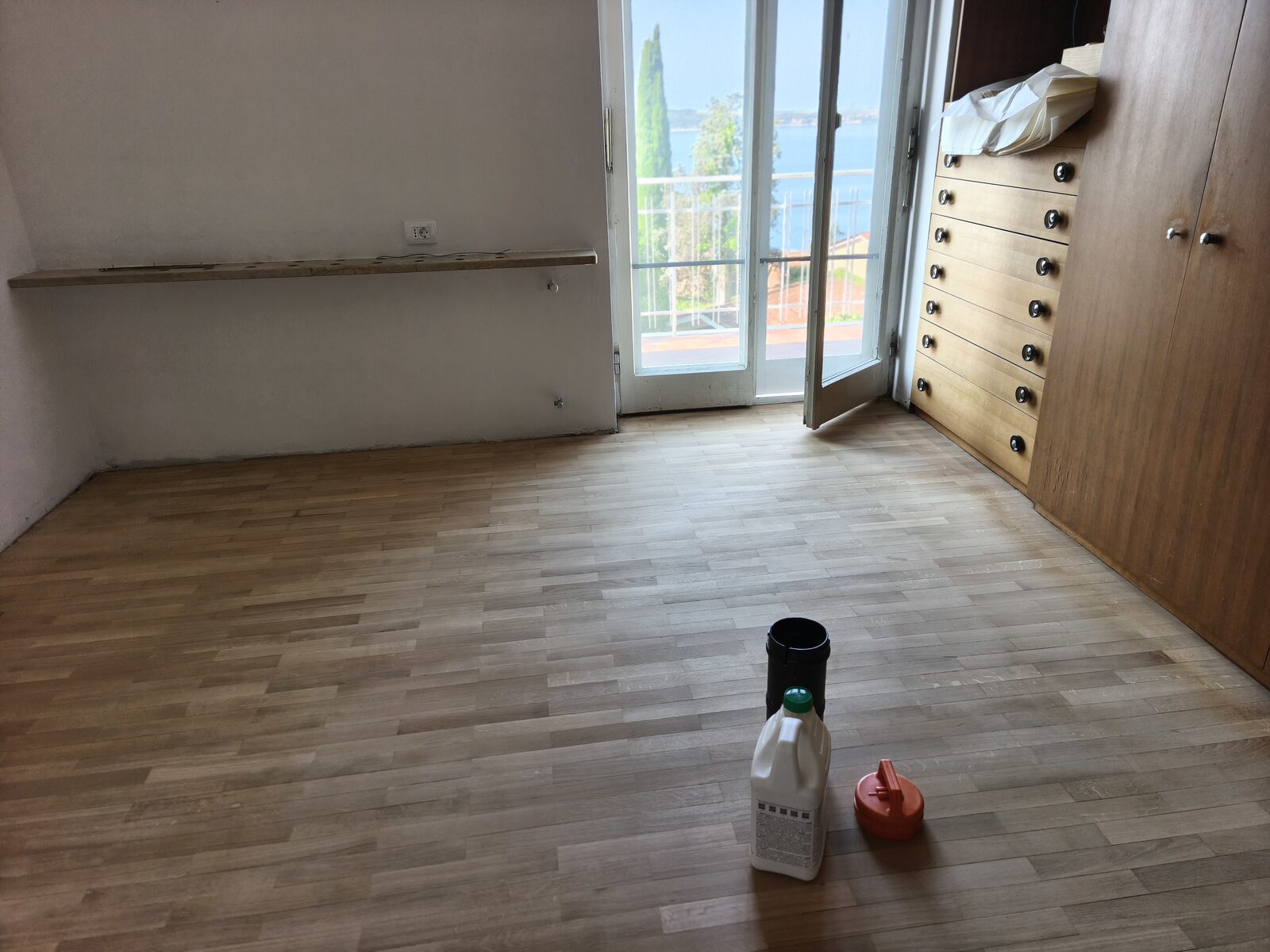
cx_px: 635
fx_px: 844
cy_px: 476
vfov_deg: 58.9
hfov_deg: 73.9
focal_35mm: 23
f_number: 1.7
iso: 80
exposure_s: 1/104
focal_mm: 5.35
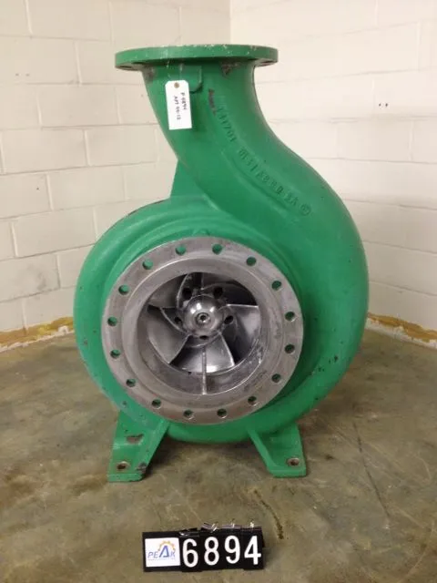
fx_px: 589
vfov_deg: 52.6
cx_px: 218
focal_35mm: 35
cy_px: 292
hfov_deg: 40.7
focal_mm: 4.28
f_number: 2.4
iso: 200
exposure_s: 1/20
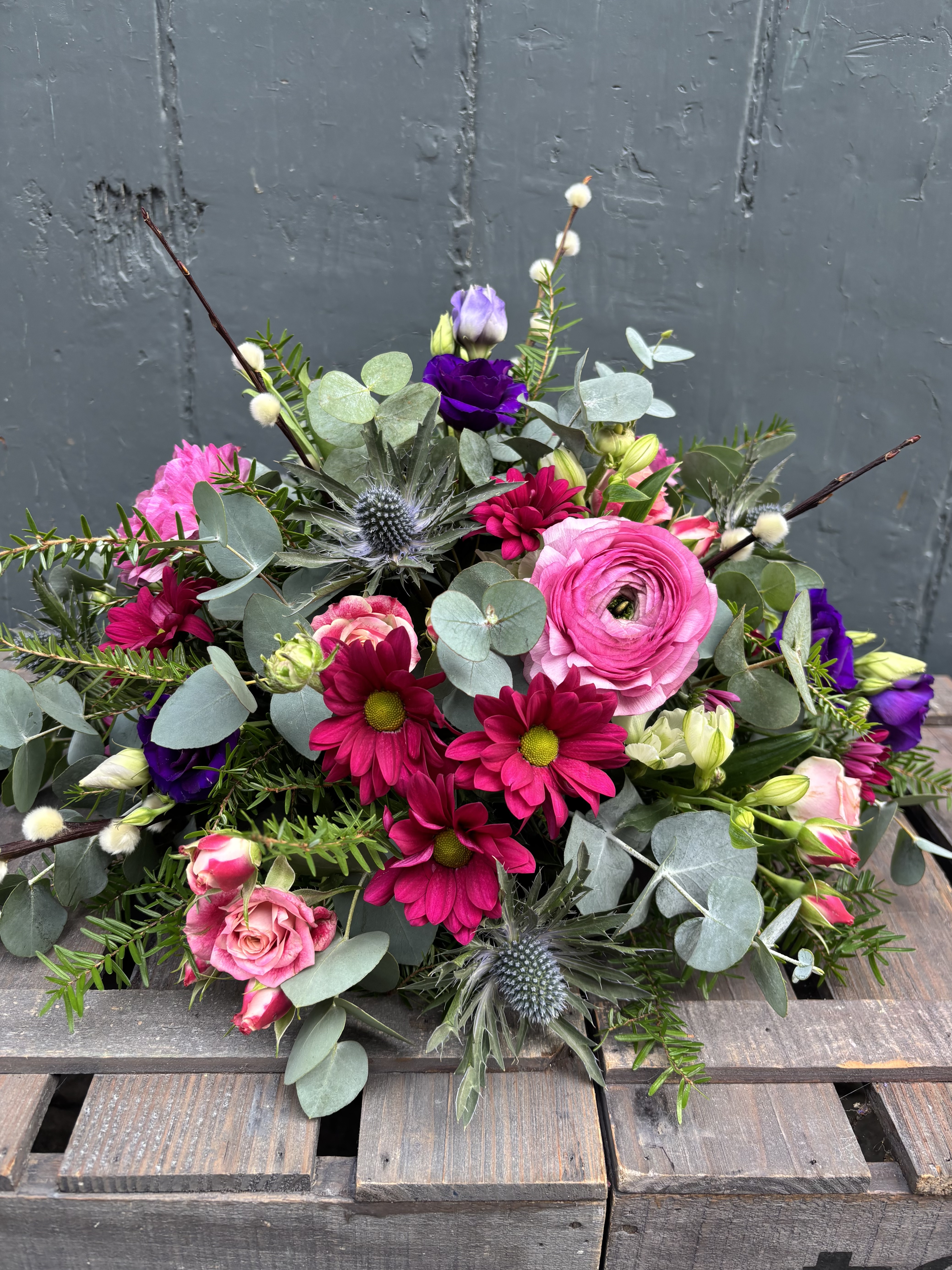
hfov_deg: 53.1
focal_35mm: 26
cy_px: 635
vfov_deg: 67.3
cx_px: 476
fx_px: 953
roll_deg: -2.0
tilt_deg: -22.1
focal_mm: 5.96
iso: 40
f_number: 1.6
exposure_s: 1/121
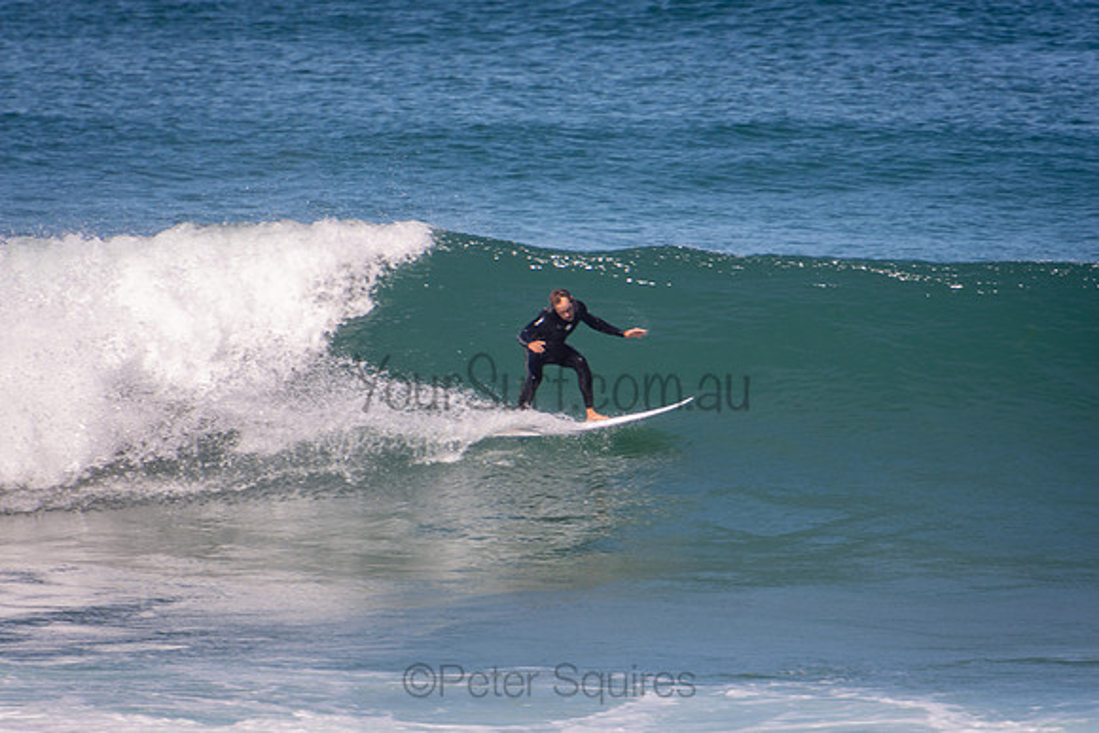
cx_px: 550
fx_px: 18320
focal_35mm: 600
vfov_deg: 2.3
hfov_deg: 3.4
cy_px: 366
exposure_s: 1/1250
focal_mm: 400
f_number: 5.6
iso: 220
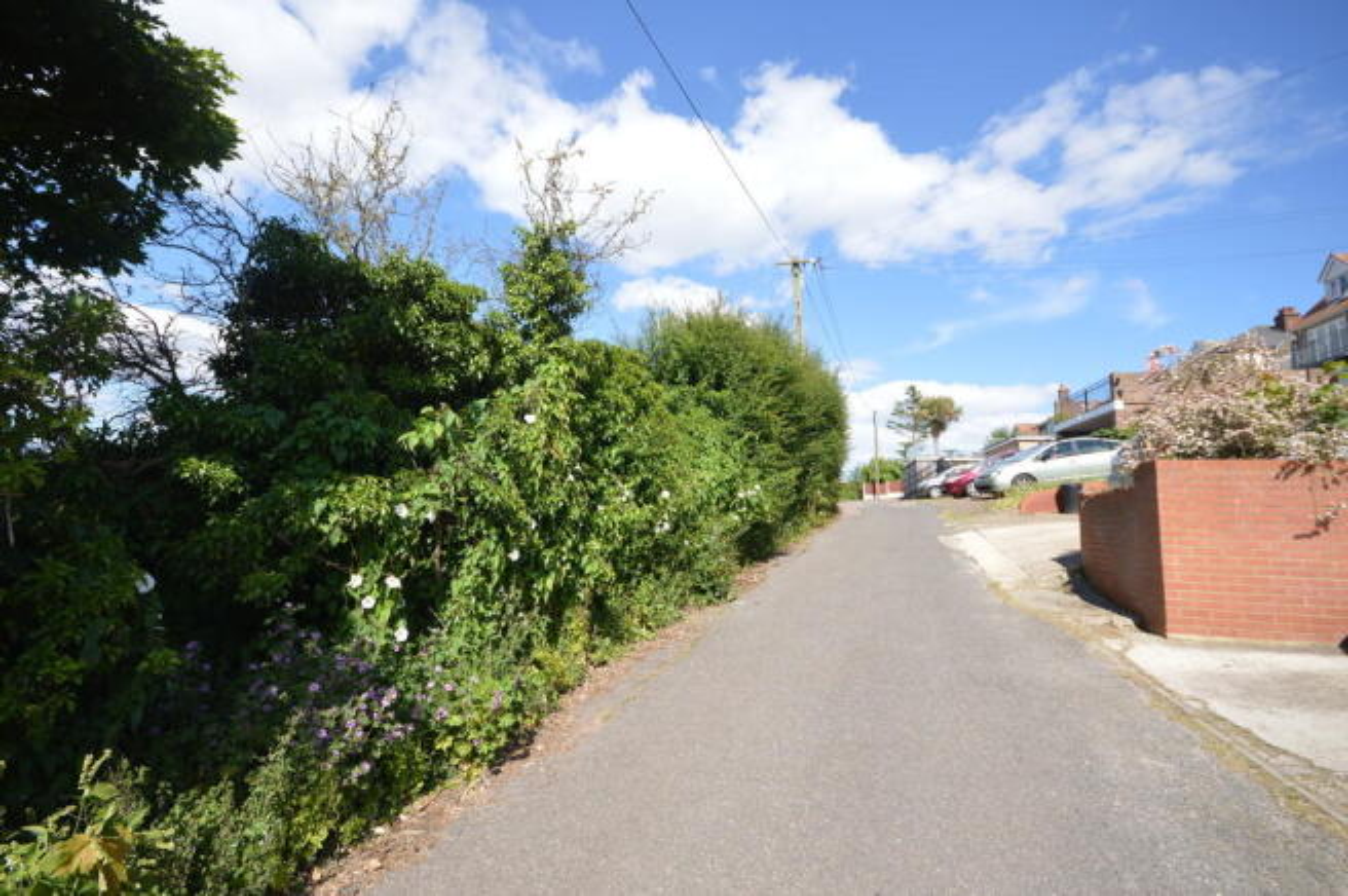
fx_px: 561
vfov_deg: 77.2
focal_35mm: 15
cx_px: 674
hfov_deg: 100.4
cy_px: 448
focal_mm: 10
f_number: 7.1
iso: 100
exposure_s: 1/200
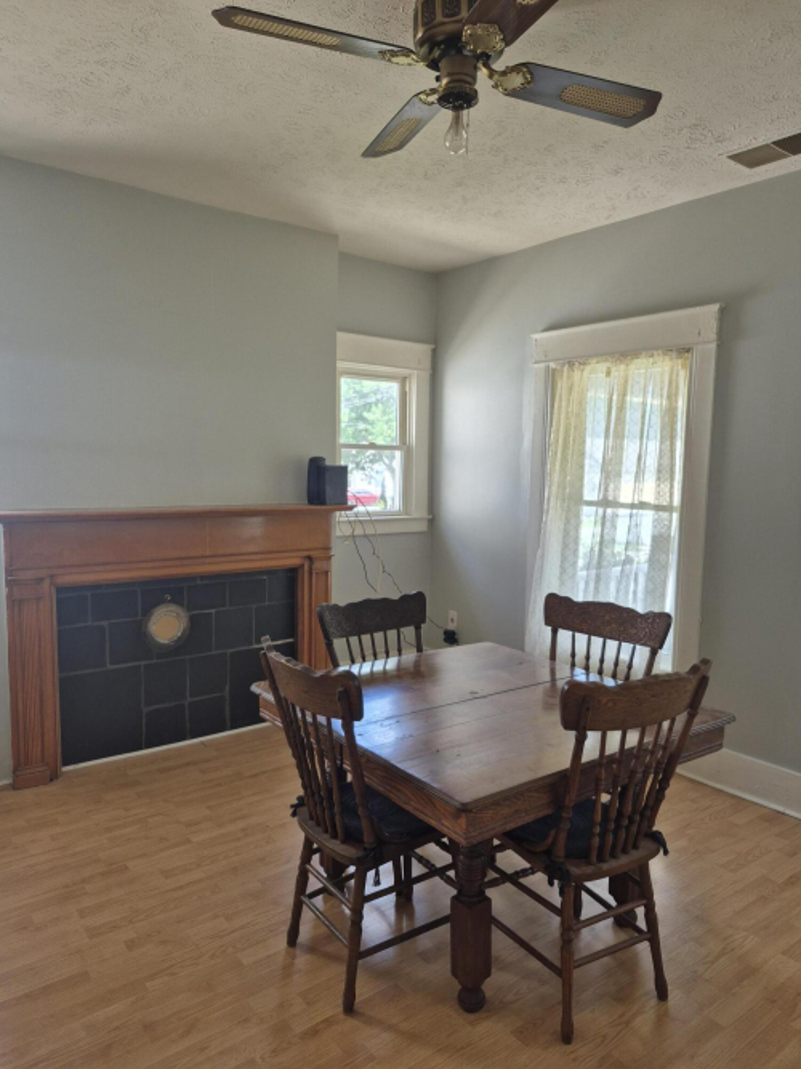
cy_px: 534
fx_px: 710
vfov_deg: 73.9
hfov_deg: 58.9
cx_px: 400
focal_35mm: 23
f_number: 1.8
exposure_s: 1/180
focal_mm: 5.4
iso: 80
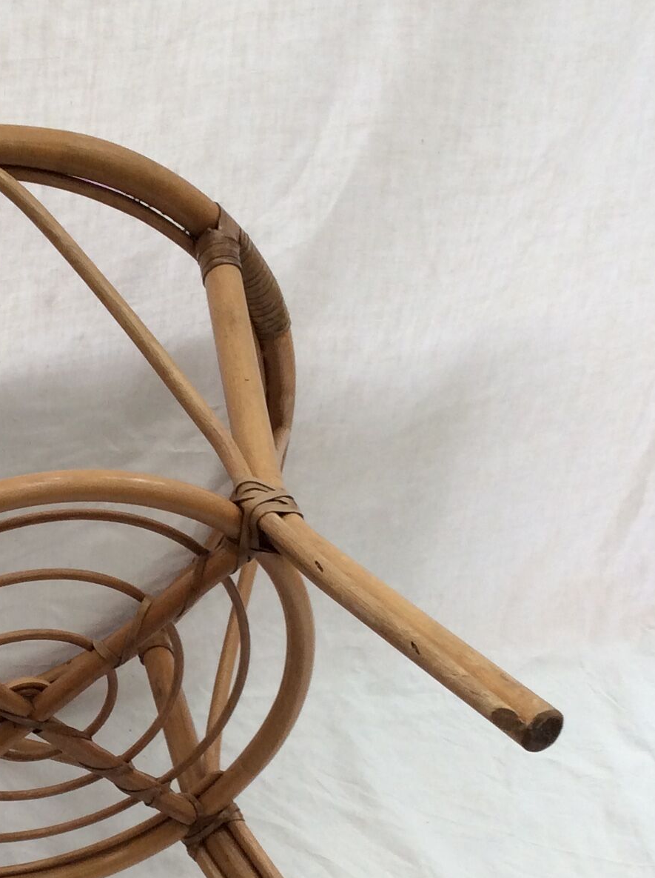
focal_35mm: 70
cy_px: 659
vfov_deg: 27.4
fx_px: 1771
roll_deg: -0.9
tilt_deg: -40.1
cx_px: 44
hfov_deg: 20.5
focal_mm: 3.3
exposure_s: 1/50
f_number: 2.4
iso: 50
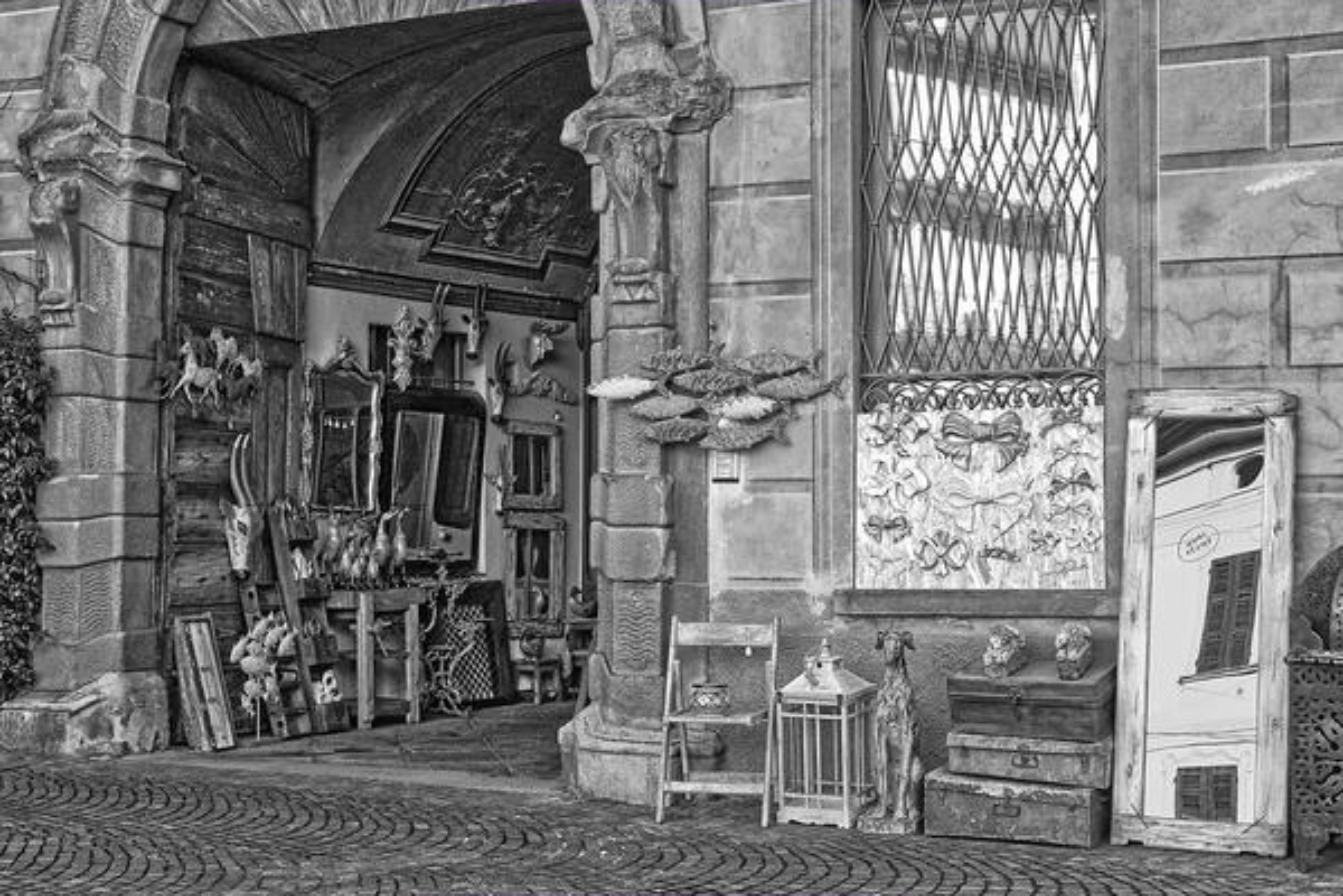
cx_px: 672
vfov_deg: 25.5
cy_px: 448
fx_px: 1977
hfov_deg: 37.5
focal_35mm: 53
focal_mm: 35
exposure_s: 1/200
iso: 250
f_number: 8
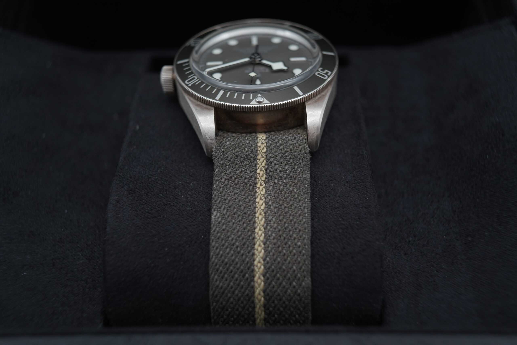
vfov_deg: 37.9
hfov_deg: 54.4
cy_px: 172
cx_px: 258
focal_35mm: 35
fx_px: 503
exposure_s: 1/250
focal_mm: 35
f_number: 5
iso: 400
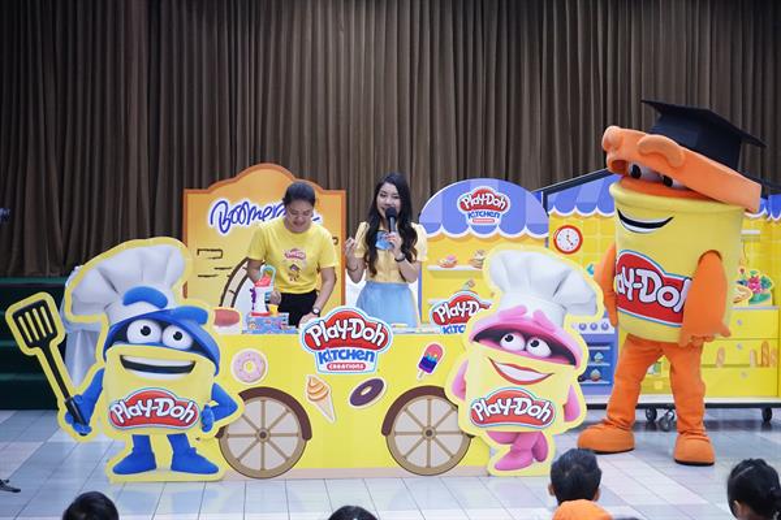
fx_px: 1106
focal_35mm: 51
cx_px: 390
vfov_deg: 26.5
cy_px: 260
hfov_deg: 38.9
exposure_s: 1/60
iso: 3200
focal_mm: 34
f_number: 5
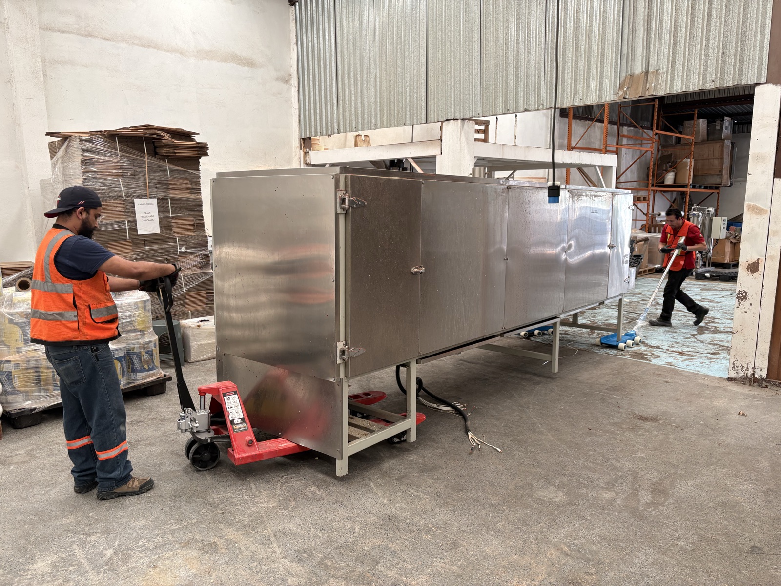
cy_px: 293
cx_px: 390
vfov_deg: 53.1
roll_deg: +1.1
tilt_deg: -8.6
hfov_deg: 67.3
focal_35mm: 26
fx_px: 587
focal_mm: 5.96
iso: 80
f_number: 1.6
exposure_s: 1/122
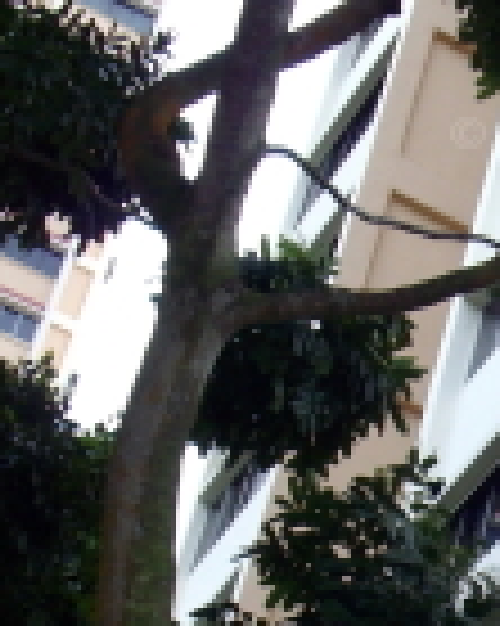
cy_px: 590
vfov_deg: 13.3
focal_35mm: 143
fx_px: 2648
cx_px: 788
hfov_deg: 10.4
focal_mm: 6.2
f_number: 5.6
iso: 80
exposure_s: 1/60
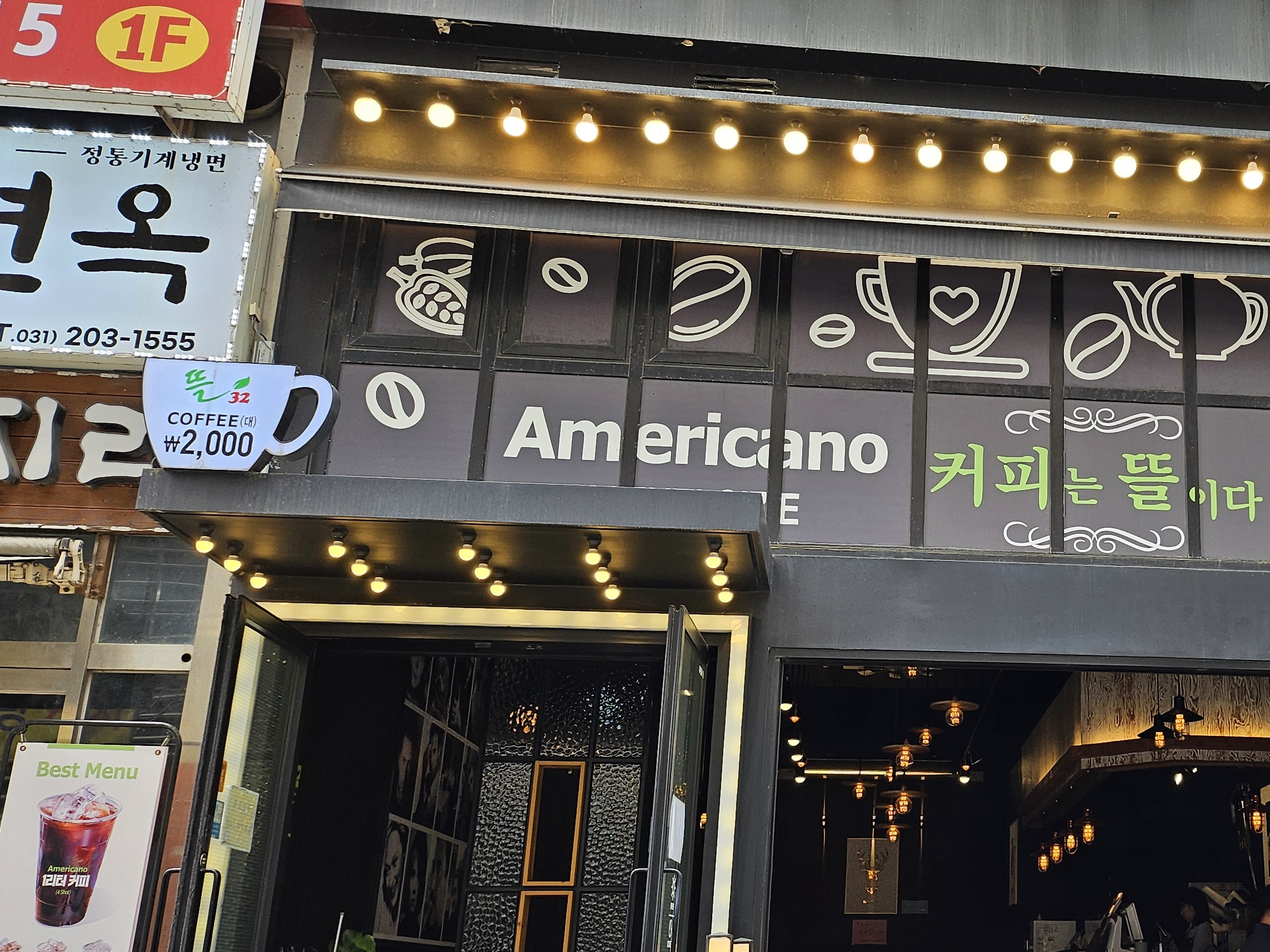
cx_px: 1061
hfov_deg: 42.3
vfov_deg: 34.3
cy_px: 527
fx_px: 1541
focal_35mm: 42
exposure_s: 1/373
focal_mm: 5
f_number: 1.8
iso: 50
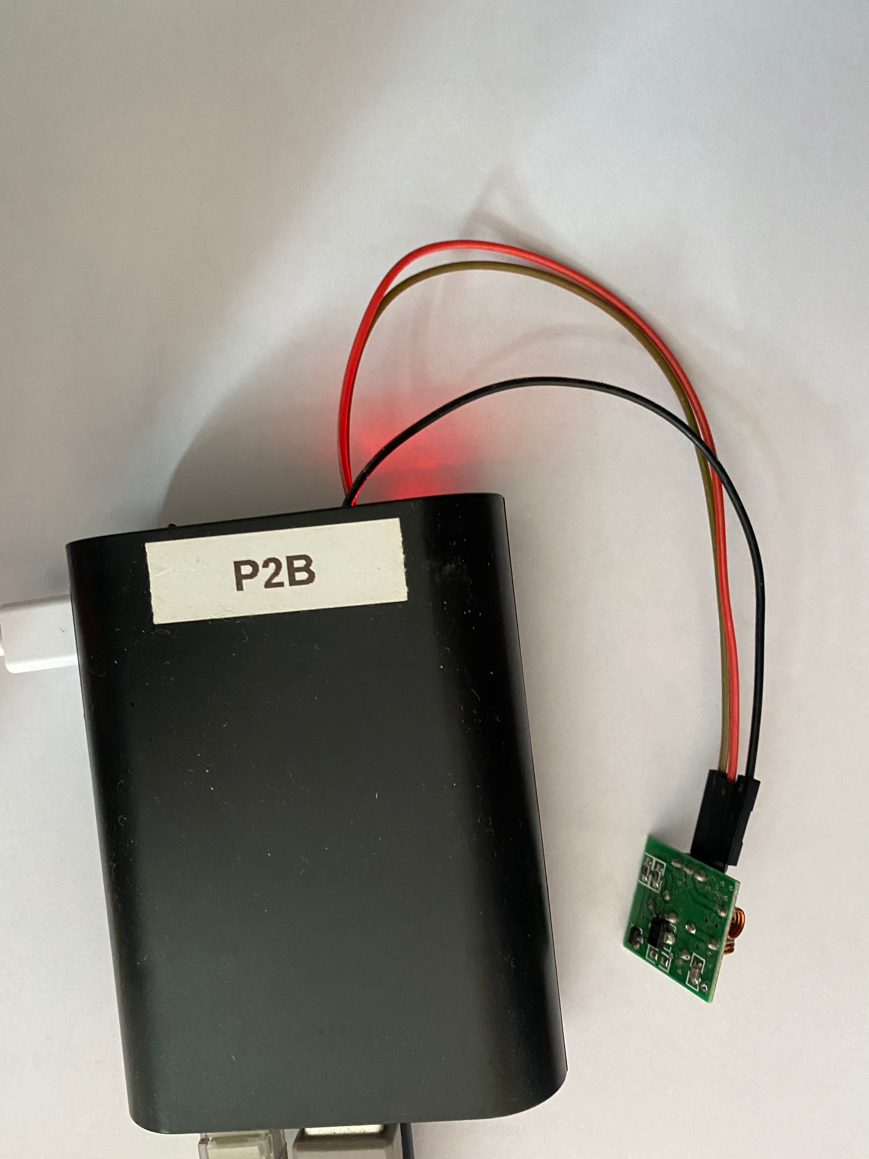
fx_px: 870
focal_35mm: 26
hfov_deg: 53.1
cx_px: 434
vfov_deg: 67.3
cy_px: 580
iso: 500
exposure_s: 1/58
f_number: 1.8
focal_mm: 4.25
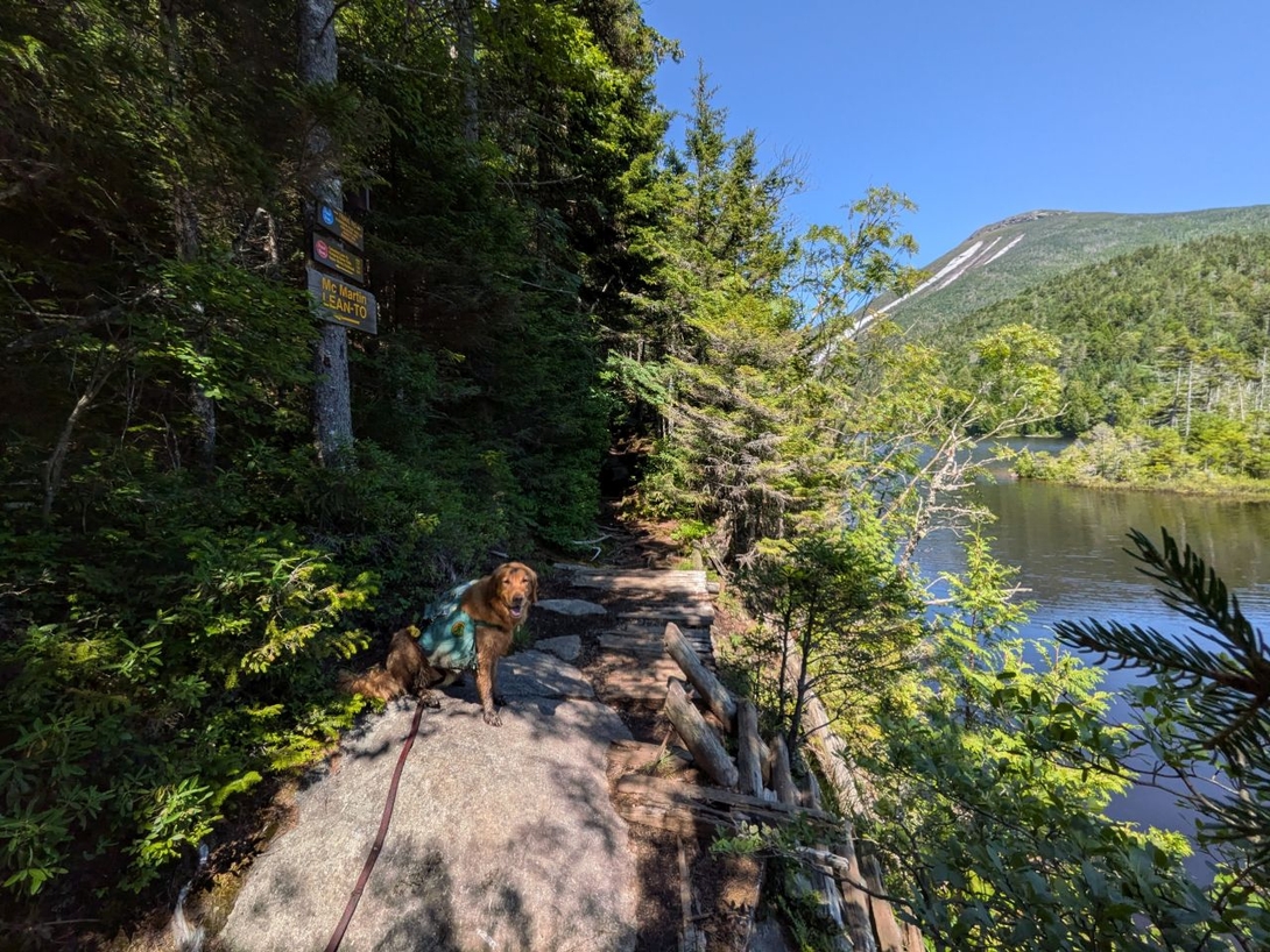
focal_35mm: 14
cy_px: 476
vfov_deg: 85.7
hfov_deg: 102.1
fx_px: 514
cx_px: 635
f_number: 2.2
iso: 53
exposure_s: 1/943
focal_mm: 1.85
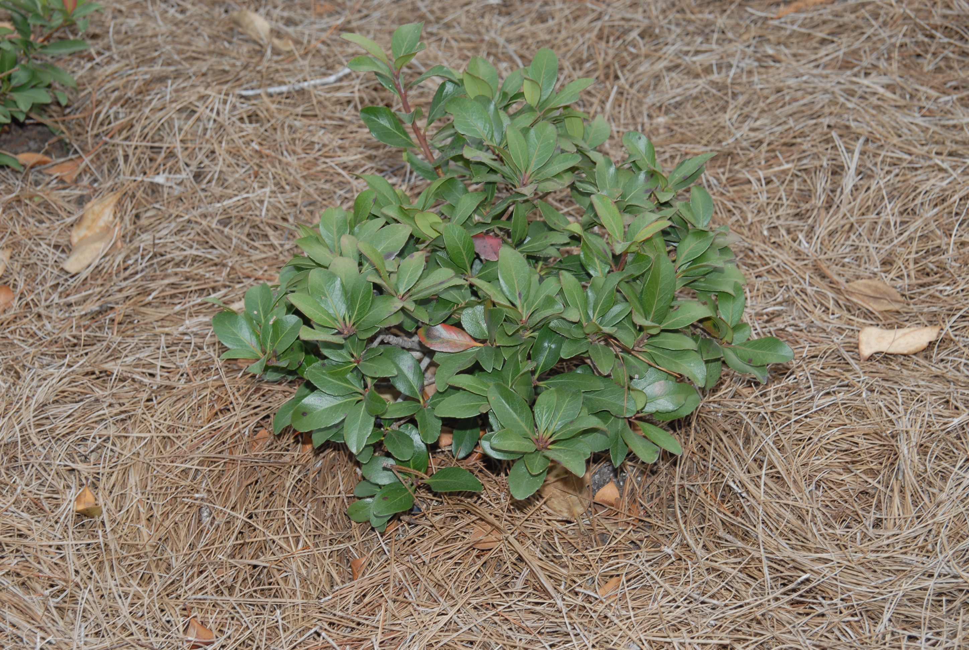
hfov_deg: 17.0
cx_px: 484
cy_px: 325
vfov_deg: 11.5
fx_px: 3237
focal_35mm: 120
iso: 200
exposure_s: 1/200
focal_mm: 80
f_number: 7.1
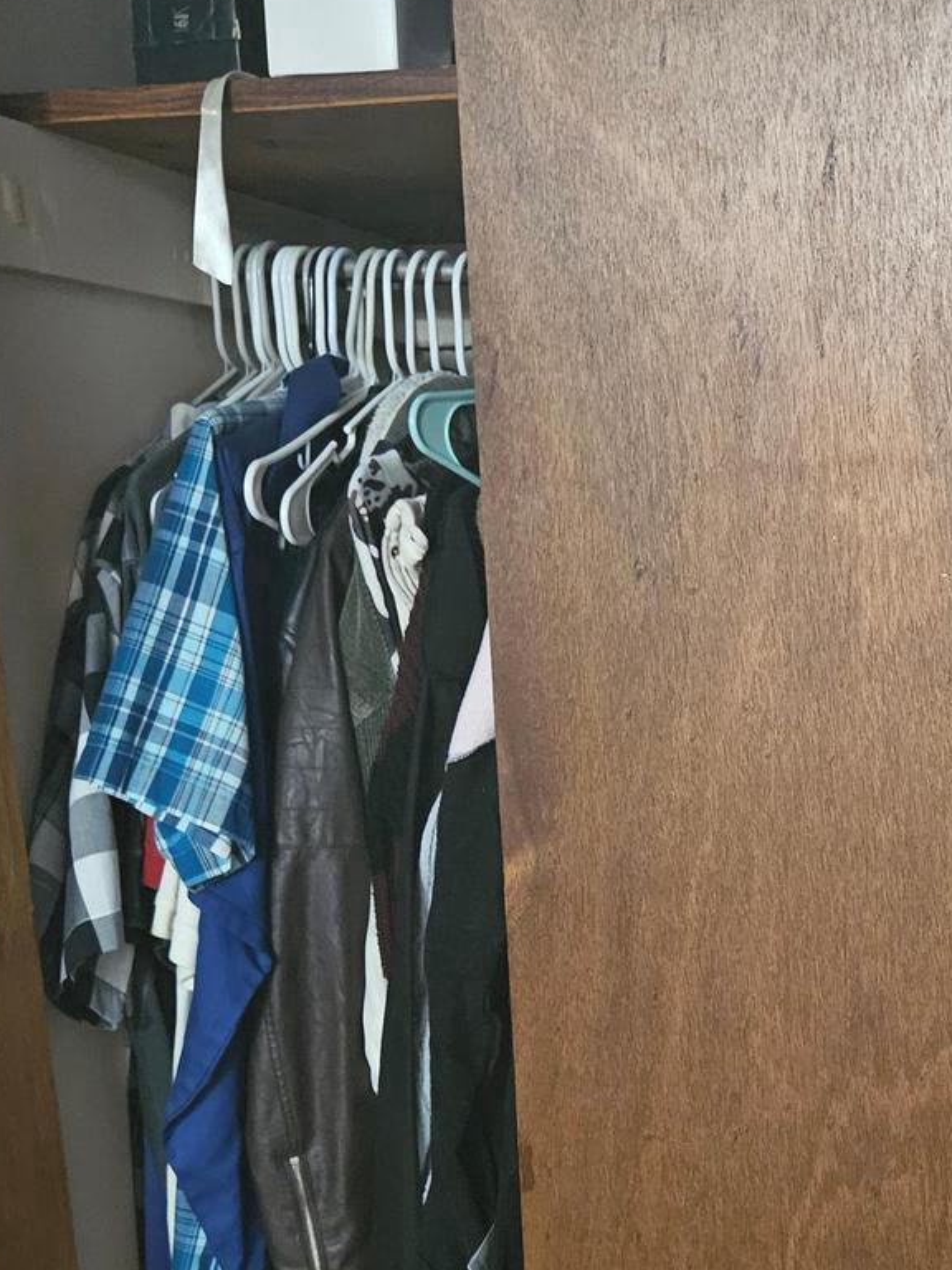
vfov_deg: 39.9
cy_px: 981
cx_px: 747
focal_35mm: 46
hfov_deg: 30.8
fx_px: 1687
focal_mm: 5.4
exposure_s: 1/24
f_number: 1.8
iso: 1600
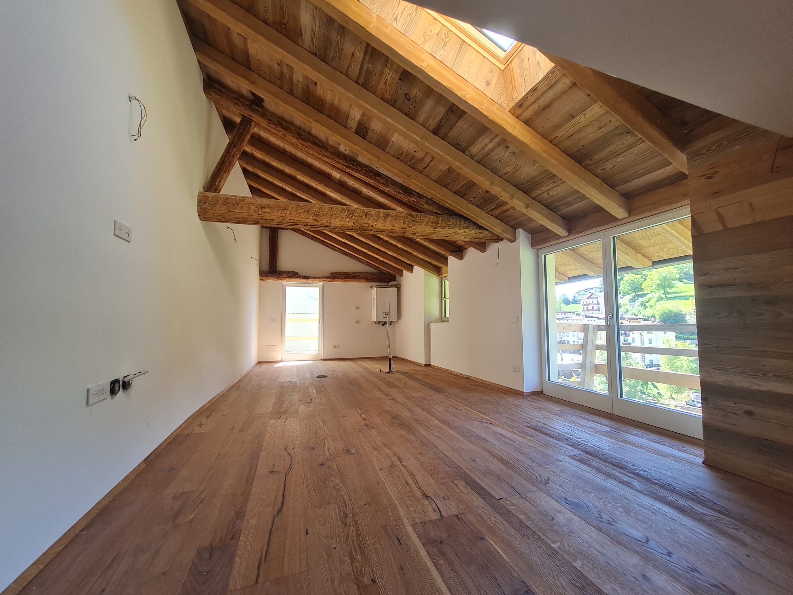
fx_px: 298
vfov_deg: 89.9
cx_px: 396
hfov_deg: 106.2
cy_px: 298
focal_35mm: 13
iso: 64
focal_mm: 1.74
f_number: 2.2
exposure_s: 1/50
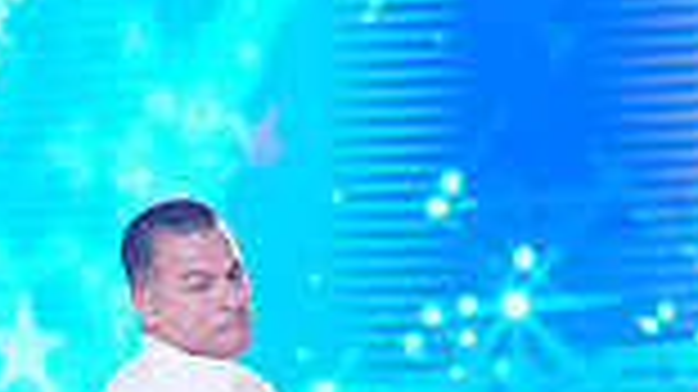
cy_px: 897
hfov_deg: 5.6
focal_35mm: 384
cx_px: 124
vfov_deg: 3.1
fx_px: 7103
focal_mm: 98
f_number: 2.8
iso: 1600
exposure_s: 1/640
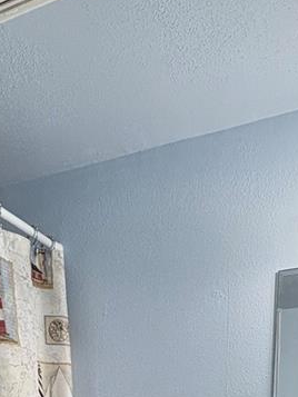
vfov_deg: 26.7
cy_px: 615
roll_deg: +0.1
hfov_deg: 30.9
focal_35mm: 47
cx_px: 153
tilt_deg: -13.9
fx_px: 539
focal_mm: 2.22
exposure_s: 1/120
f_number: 2.2
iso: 100
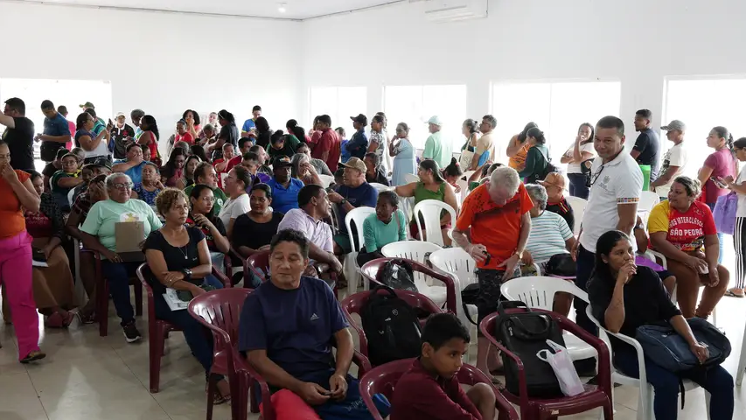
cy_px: 180
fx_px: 752
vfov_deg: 31.2
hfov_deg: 52.8
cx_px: 375
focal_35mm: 38
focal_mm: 24
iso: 2500
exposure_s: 1/125
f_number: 4.5
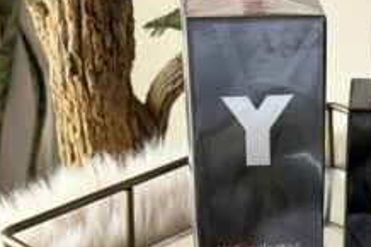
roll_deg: -1.3
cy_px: 250
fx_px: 1061
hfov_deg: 19.4
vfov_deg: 13.1
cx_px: 340
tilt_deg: -30.8
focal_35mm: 103
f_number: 1.78
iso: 125
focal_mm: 6.76
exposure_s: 1/60
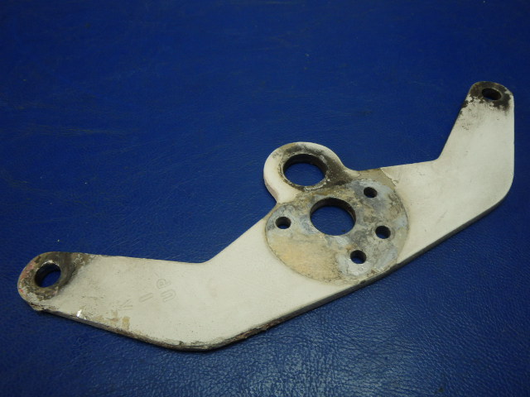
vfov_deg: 49.7
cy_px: 198
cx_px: 265
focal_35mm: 28
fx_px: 429
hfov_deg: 63.4
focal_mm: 5
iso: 200
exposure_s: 1/40
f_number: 3.9
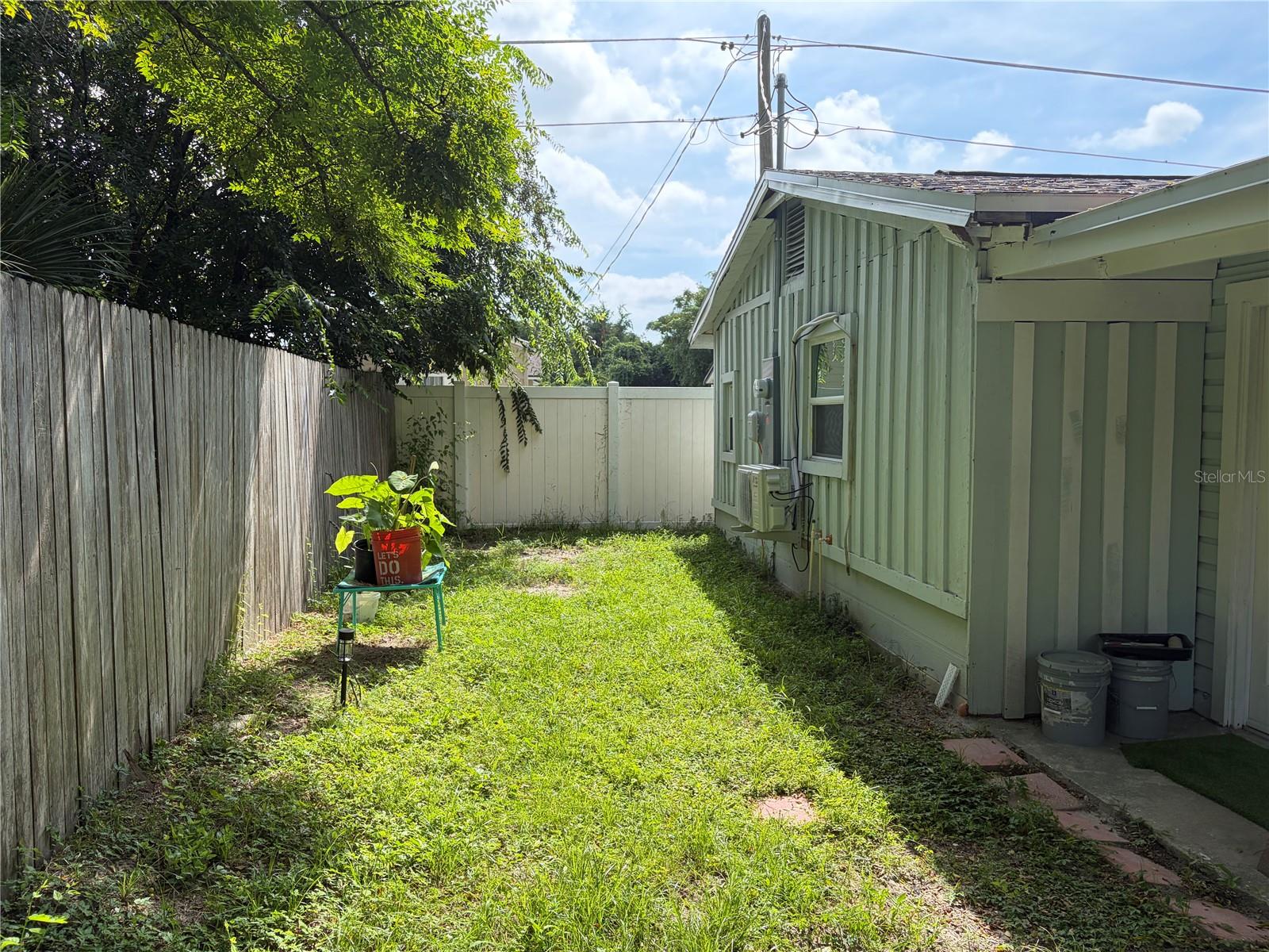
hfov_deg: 67.3
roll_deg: +0.0
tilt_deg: -3.2
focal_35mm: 26
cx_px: 634
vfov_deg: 53.1
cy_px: 476
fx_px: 953
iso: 64
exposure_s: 1/1517
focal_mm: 5.96
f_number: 1.6
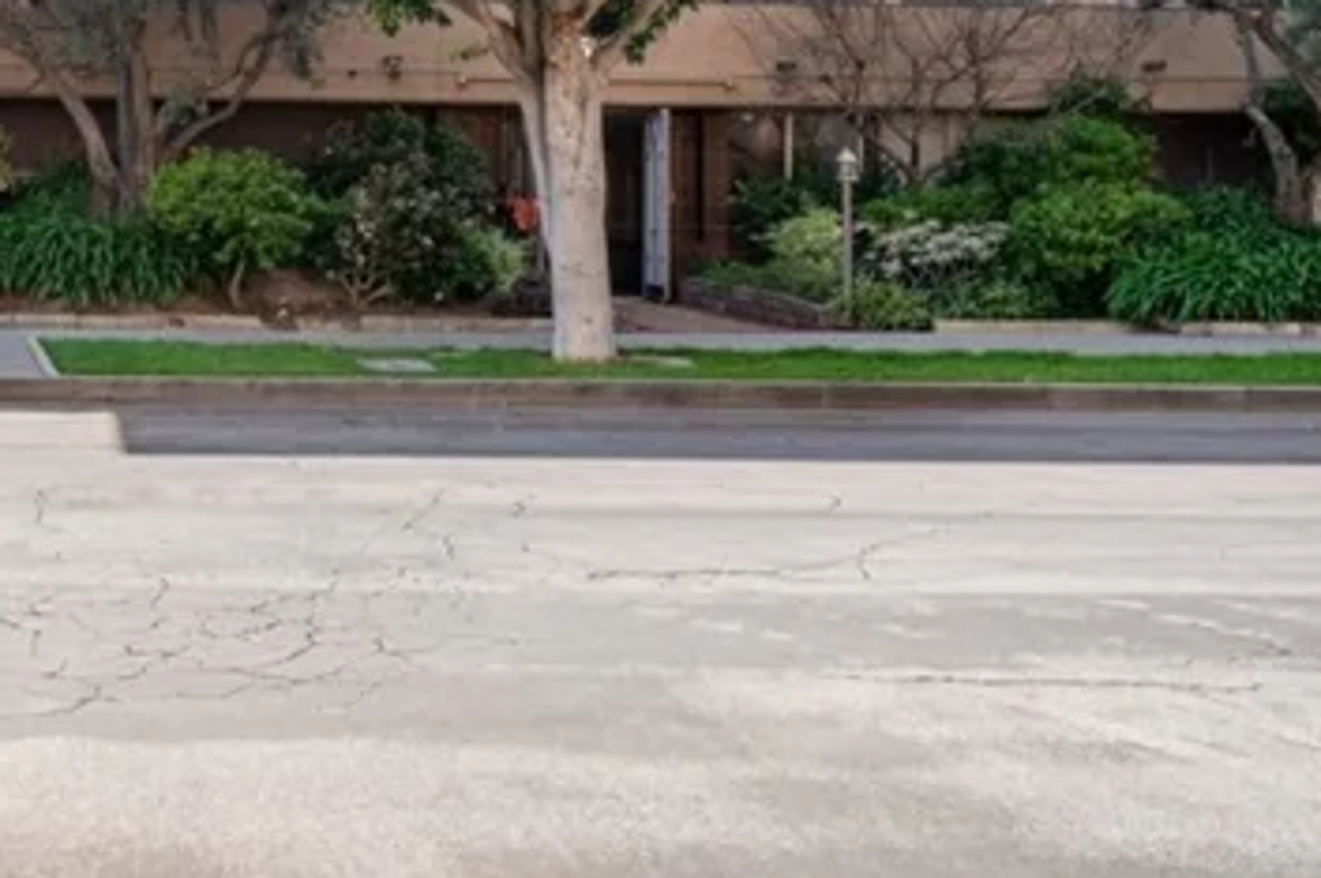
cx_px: -49
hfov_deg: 39.2
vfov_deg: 27.6
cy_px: -154
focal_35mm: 43
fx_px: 1576
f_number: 8
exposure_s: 1/2000
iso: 100
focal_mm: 18
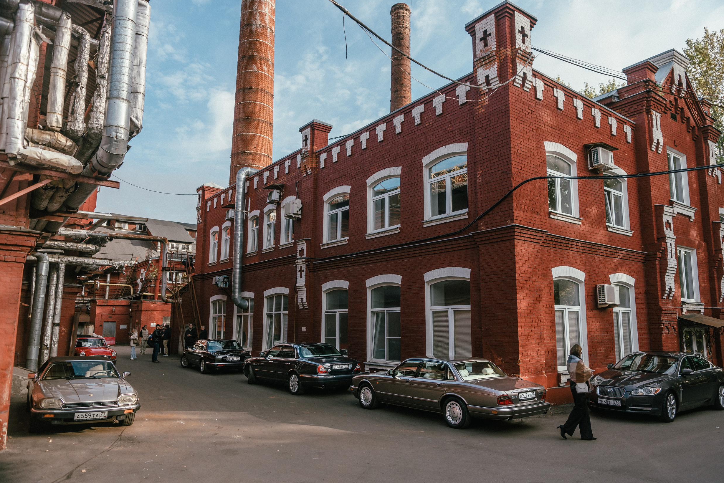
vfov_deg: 51.3
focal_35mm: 25
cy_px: 249
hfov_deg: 71.5
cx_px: 376
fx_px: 503
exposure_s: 1/160
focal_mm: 24
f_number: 2.8
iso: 100
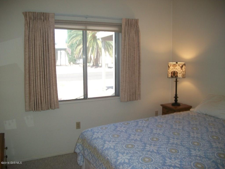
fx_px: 208
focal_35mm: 32
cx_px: 112
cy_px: 84
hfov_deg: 56.8
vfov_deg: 44.2
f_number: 2.9
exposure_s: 1/50
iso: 80
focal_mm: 5.7
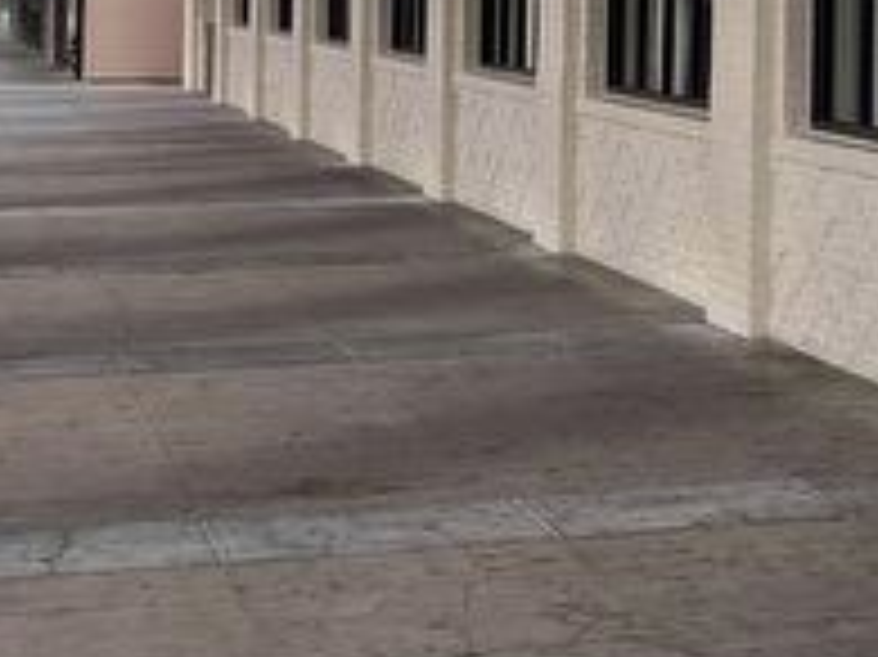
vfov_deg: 12.7
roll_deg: -1.1
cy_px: -18
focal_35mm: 115
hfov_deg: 16.6
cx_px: 964
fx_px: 2915
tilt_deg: +0.2
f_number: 1.8
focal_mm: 3.99
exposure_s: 1/725
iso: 32
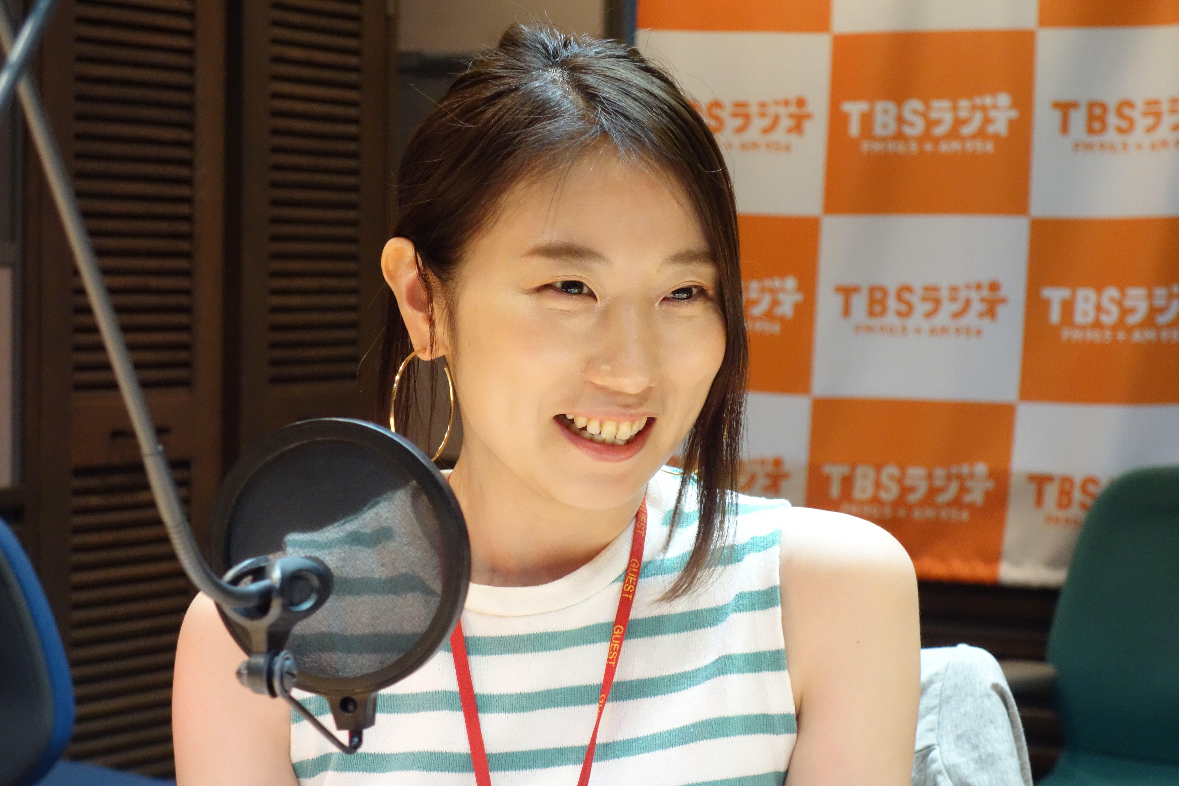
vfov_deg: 15.2
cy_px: 393
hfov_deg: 22.6
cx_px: 590
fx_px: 2947
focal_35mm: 90
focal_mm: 33.56
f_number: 4.5
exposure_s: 1/30
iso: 1600
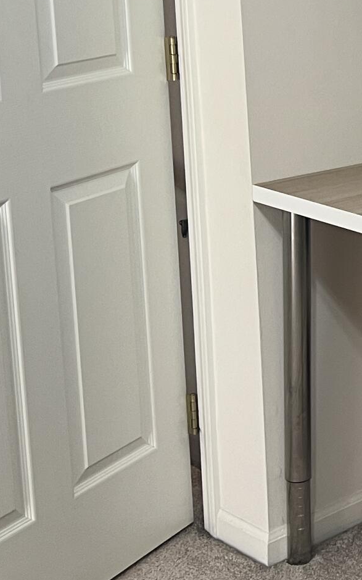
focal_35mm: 88
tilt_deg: -10.2
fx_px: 1390
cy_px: 112
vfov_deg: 23.2
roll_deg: +0.4
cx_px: 596
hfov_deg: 13.7
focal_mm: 5.7
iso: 80
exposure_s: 1/60
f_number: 1.5
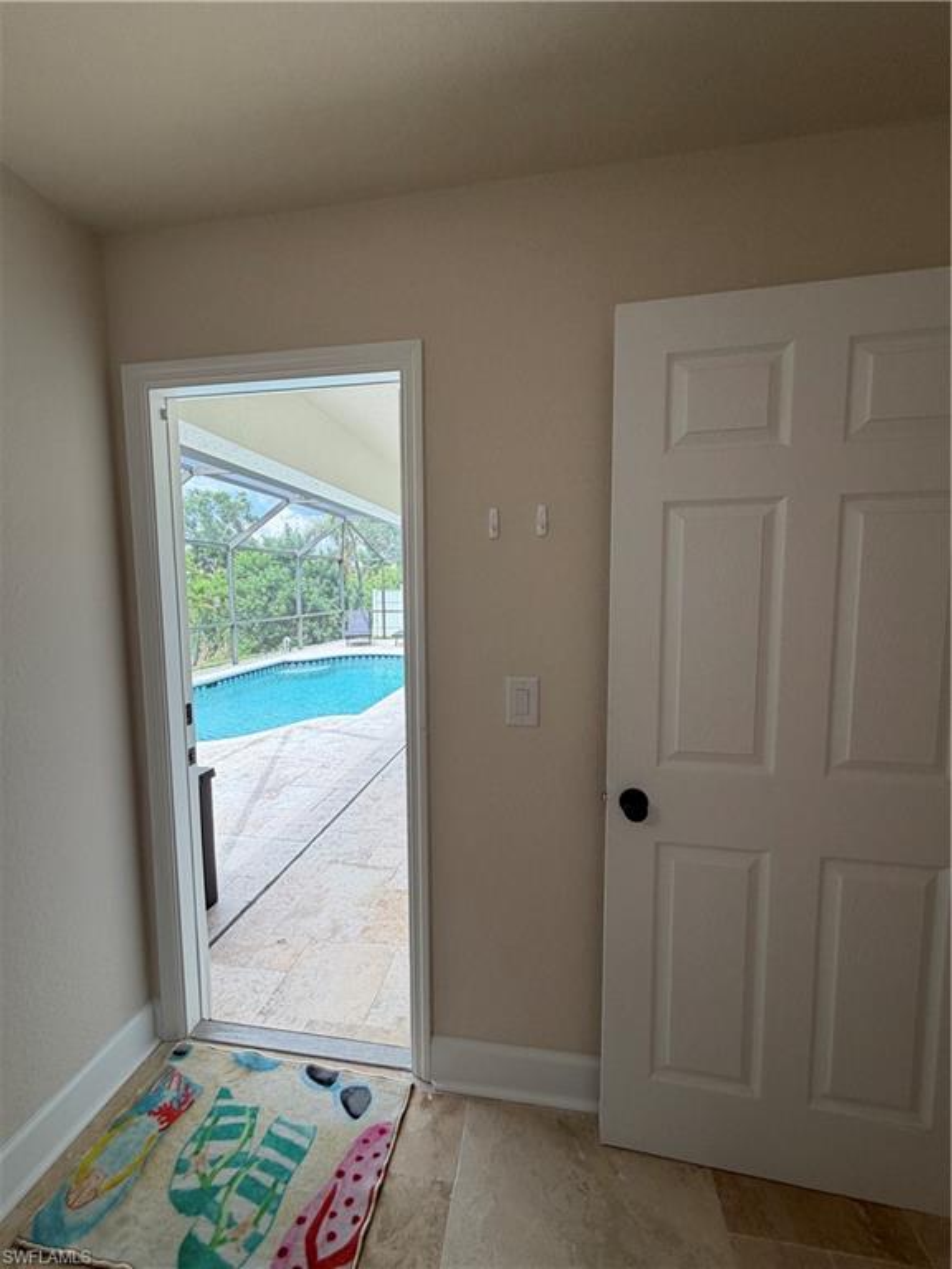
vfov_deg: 102.1
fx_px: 513
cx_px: 476
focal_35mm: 14
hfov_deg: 85.7
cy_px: 634
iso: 50
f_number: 2.2
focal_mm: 2.22
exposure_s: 1/120
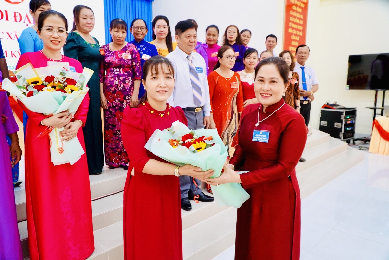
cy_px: 130
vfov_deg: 48.0
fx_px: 292
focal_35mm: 27
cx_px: 194
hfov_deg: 67.3
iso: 1000
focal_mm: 18
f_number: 4
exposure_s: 1/160
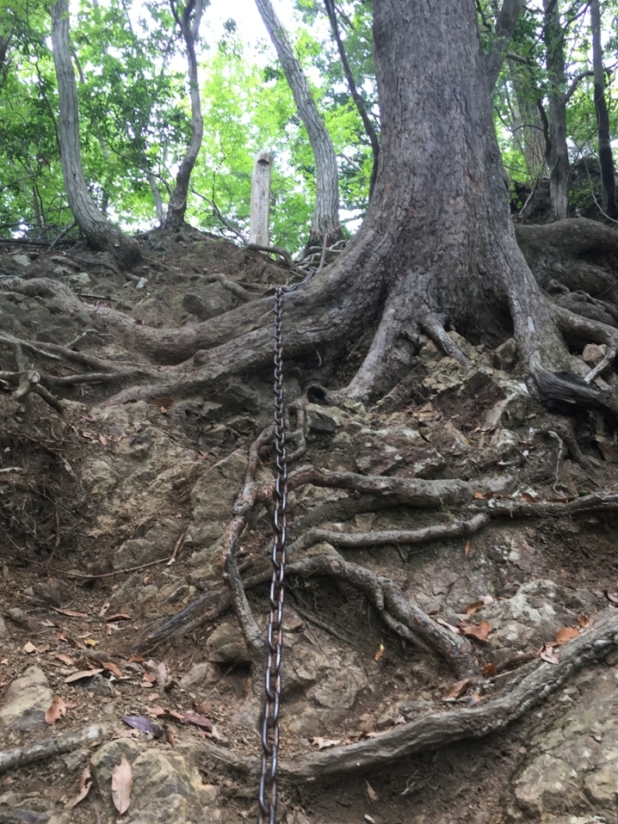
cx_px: 312
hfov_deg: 45.4
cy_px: 425
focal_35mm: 31
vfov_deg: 58.4
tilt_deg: +22.5
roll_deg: -1.1
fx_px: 738
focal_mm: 4.15
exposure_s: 1/60
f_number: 2.2
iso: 40
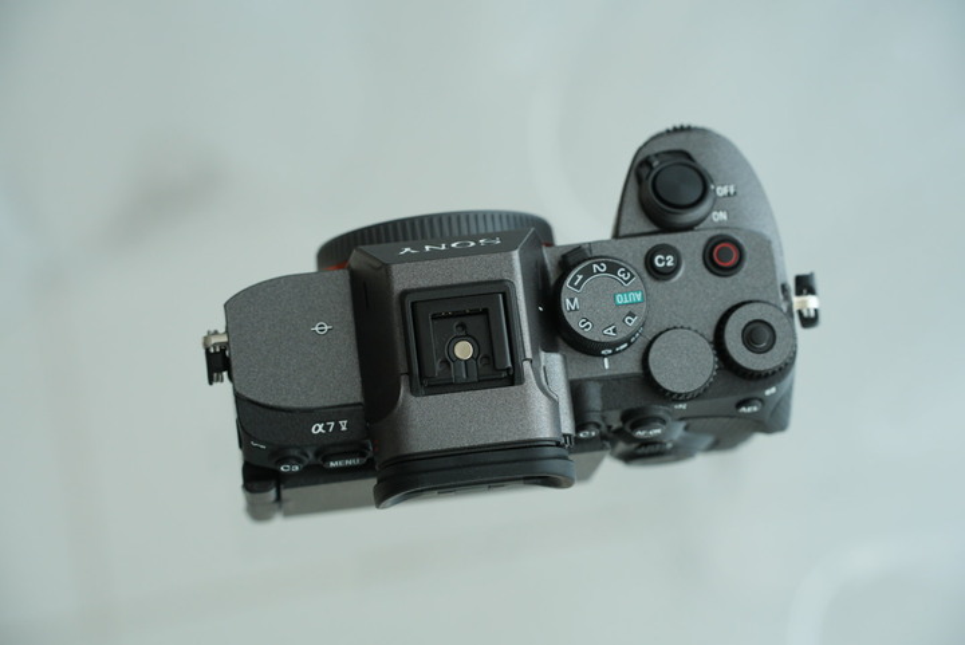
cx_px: 482
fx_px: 3299
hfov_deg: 16.6
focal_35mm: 123
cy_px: 322
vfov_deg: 11.2
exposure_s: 1/60
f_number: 6.3
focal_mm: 123
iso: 1600
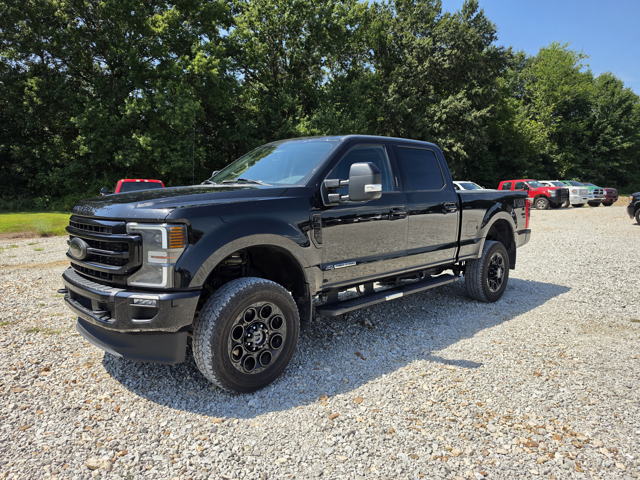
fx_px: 425
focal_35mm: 23
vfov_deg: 58.9
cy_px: 240
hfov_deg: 73.9
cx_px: 320
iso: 64
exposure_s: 1/4235
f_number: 1.4
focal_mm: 6.5
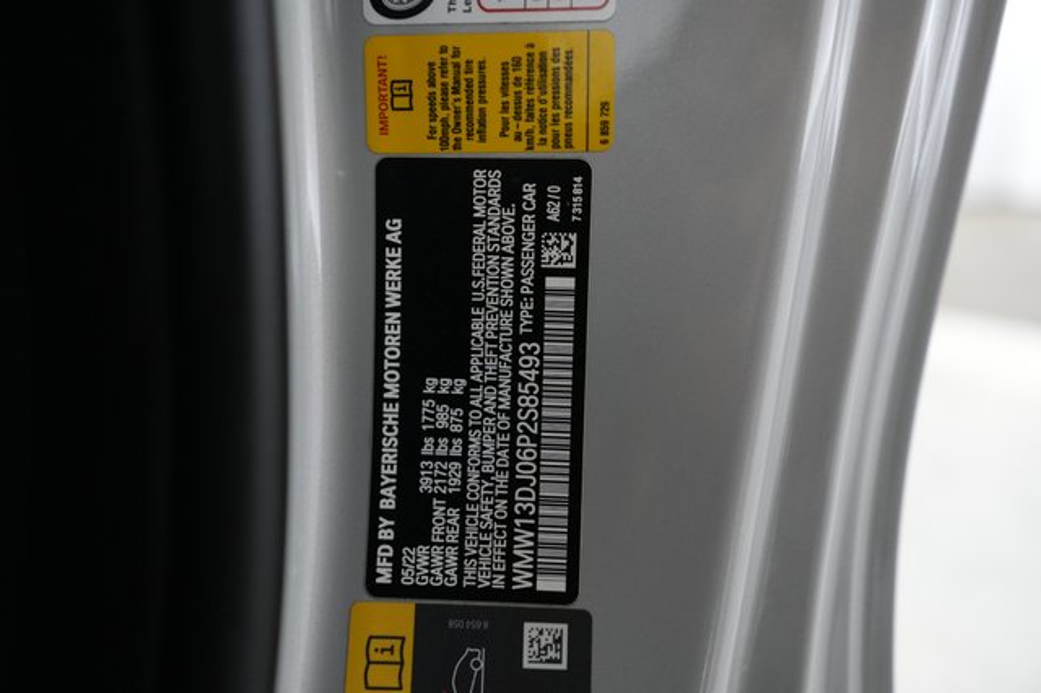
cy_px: 346
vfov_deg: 51.2
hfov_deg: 71.5
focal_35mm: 25
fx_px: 723
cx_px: 520
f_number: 2.8
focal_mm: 25
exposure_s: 1/160
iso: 4000
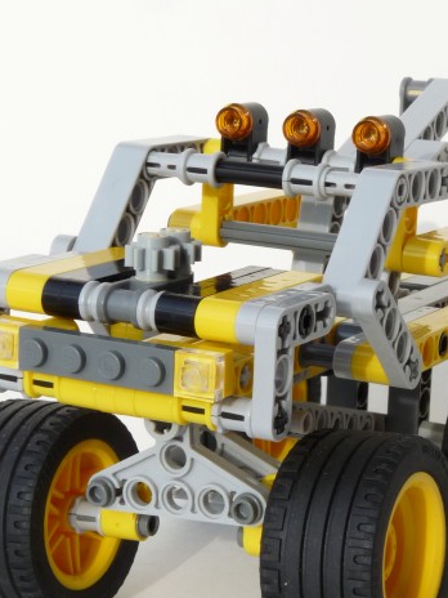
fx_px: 1933
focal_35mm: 112
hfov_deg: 13.2
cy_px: 358
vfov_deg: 17.6
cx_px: 286
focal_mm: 11.5
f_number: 8
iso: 100
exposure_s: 1/100
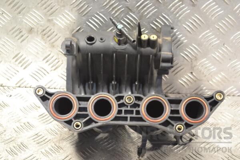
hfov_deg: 24.6
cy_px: 80
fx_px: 550
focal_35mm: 82
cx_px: 120
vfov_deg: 16.6
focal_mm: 55
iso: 3200
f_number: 5.6
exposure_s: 1/100
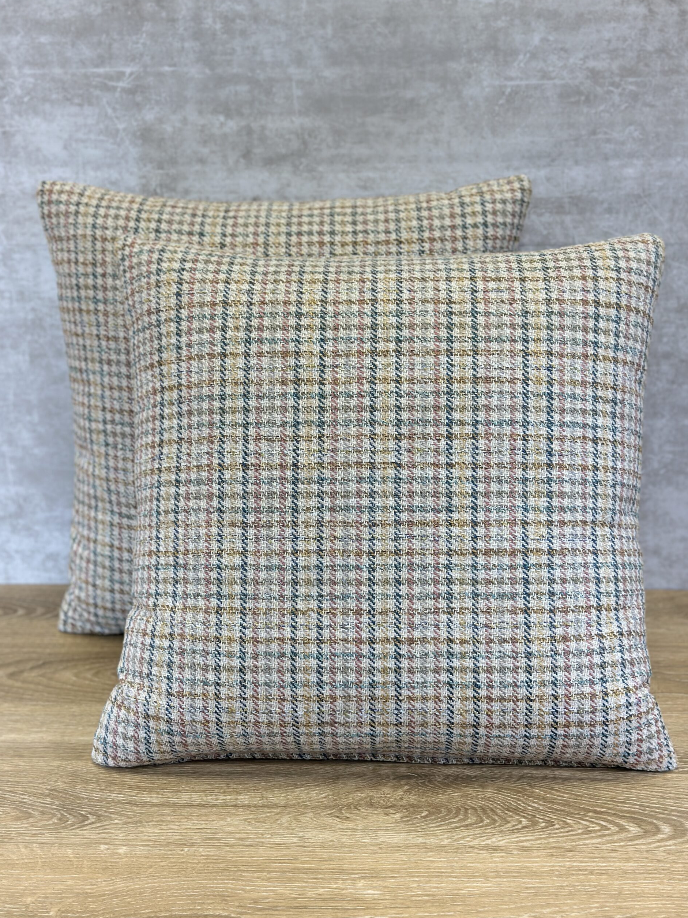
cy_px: 464
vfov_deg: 38.9
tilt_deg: -17.2
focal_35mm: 49
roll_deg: +0.5
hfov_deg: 29.7
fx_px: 1299
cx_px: 350
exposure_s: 1/170
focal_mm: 6.86
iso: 100
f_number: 1.78
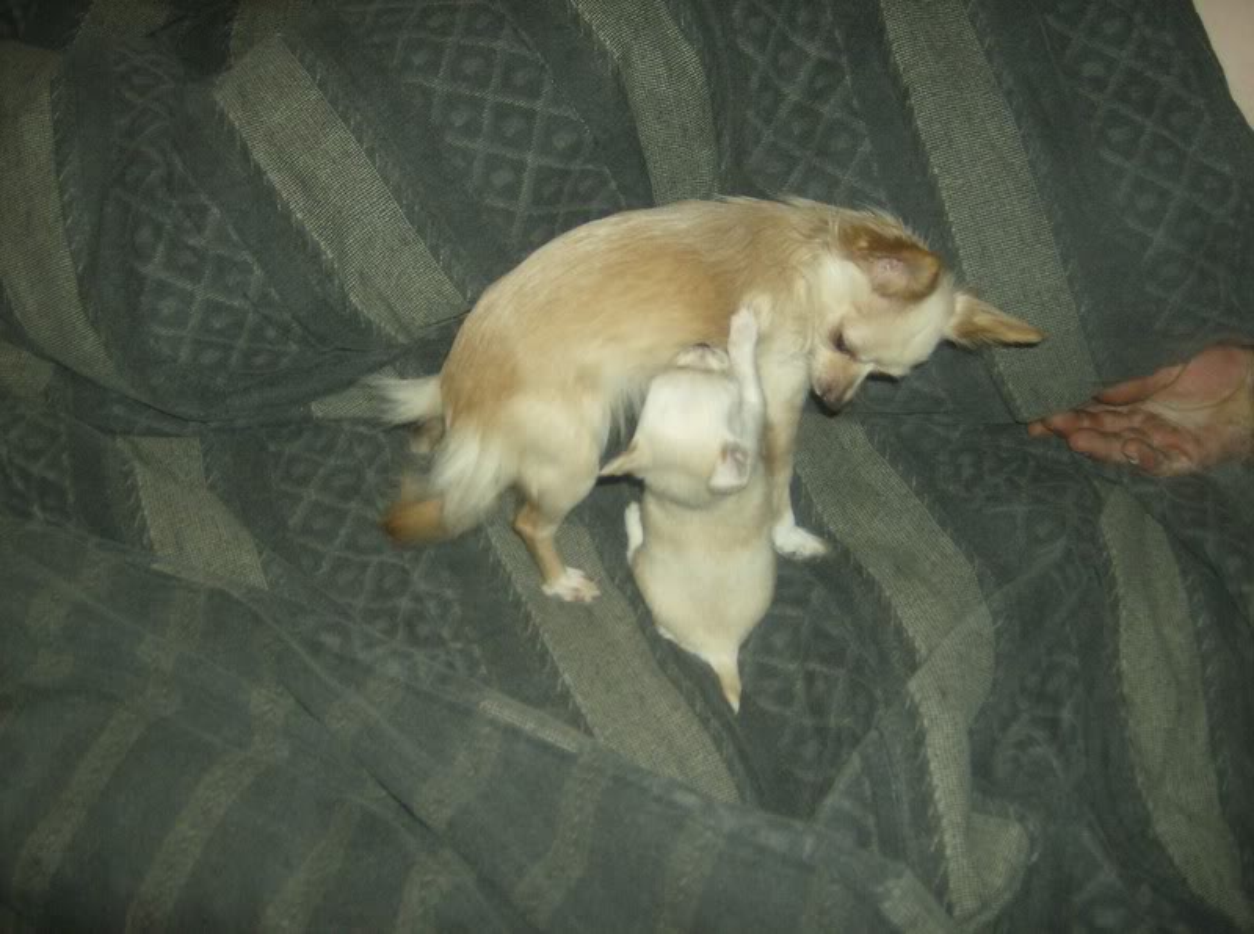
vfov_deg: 39.5
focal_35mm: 36
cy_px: 467
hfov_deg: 51.5
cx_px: 627
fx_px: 1301
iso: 200
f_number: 2.8
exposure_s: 1/60
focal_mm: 6
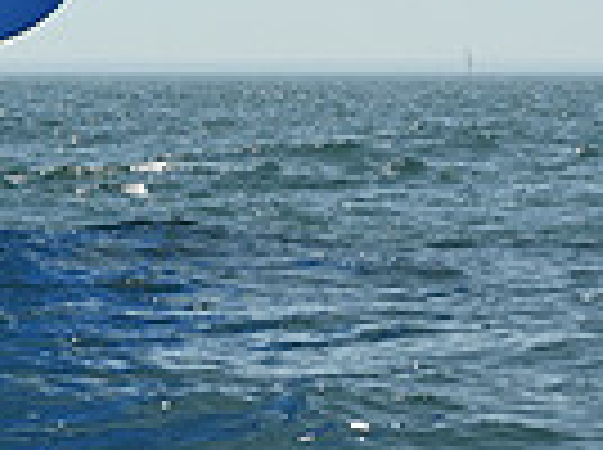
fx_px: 6521
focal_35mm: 375
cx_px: -137
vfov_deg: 3.9
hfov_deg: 5.3
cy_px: -810
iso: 320
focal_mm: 90
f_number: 10
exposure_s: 1/1000
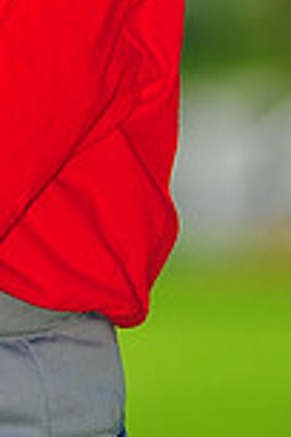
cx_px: -163
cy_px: -149
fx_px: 8256
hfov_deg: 2.0
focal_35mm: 681
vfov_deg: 3.0
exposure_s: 1/1600
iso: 200
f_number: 3.5
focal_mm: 180
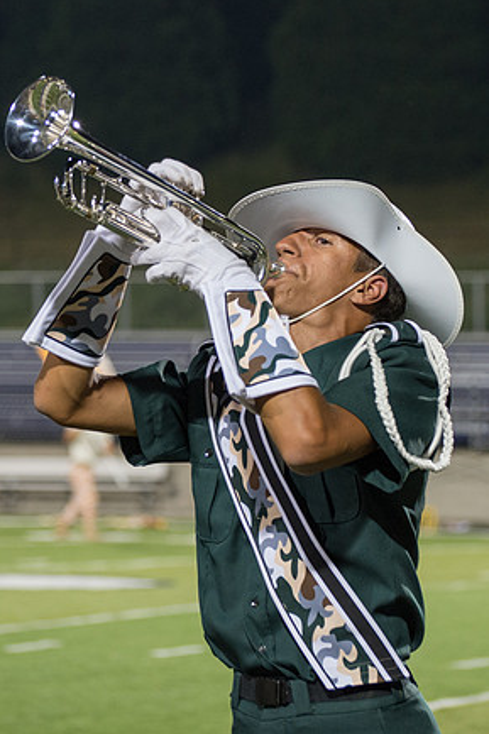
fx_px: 3772
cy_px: 295
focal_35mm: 185
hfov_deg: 7.4
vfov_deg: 11.1
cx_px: 349
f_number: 4.5
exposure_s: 1/160
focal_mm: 100
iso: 1800
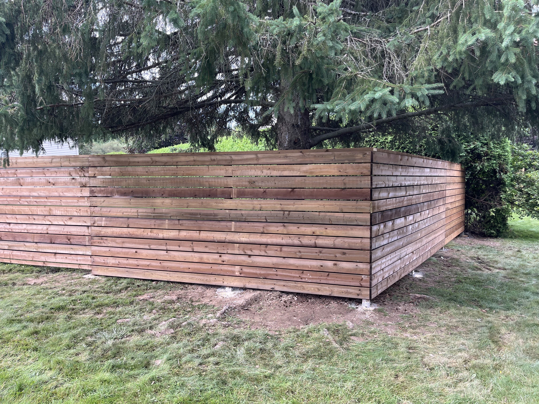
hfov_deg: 67.3
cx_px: 270
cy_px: 202
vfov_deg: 53.1
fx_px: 405
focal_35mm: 26
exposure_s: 1/143
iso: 32
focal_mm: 5.1
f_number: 1.6
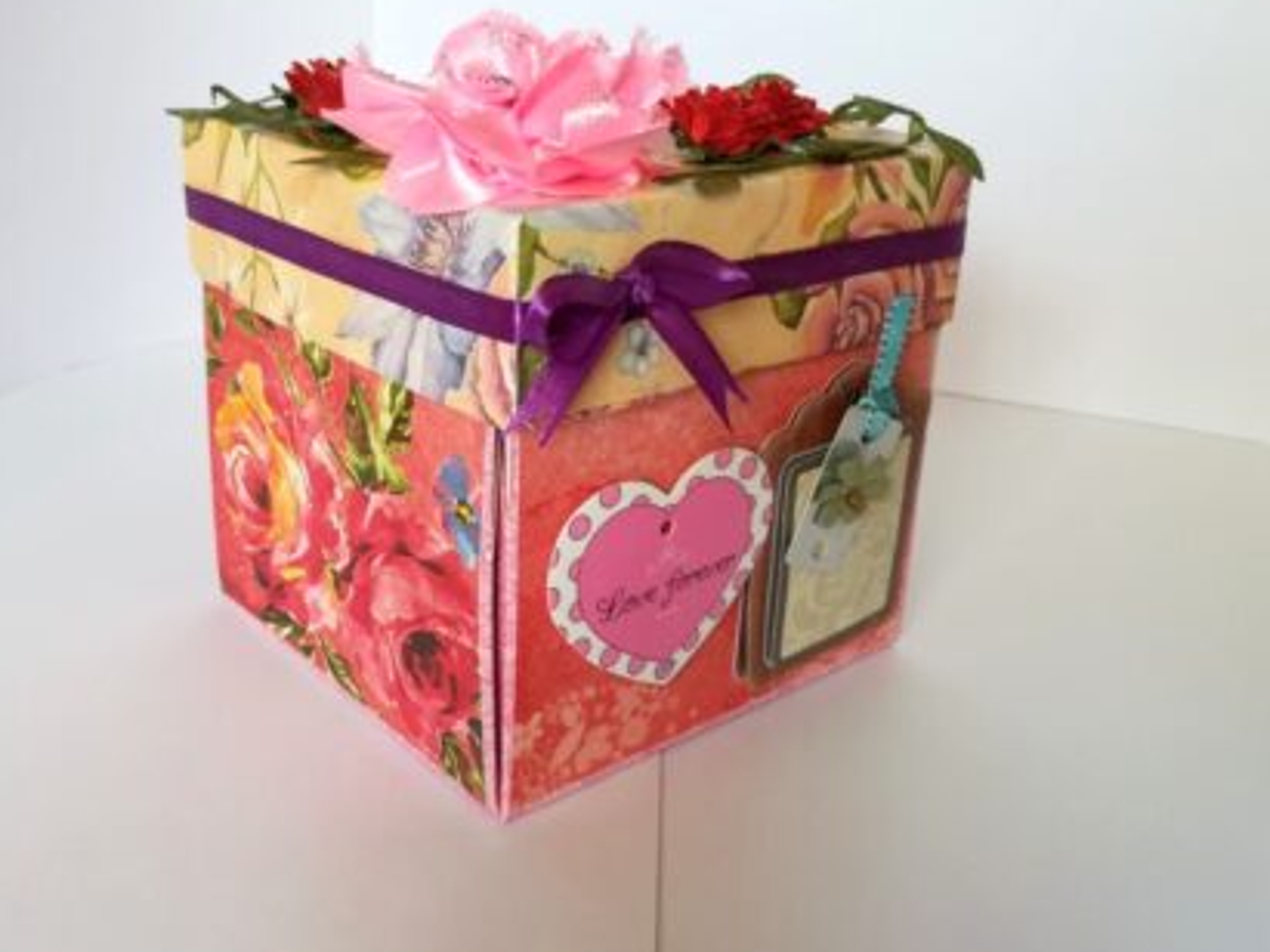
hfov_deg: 49.0
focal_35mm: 38
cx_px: 618
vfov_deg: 37.5
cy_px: 359
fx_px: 1394
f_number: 2.2
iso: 64
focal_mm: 3.83
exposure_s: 1/33.3
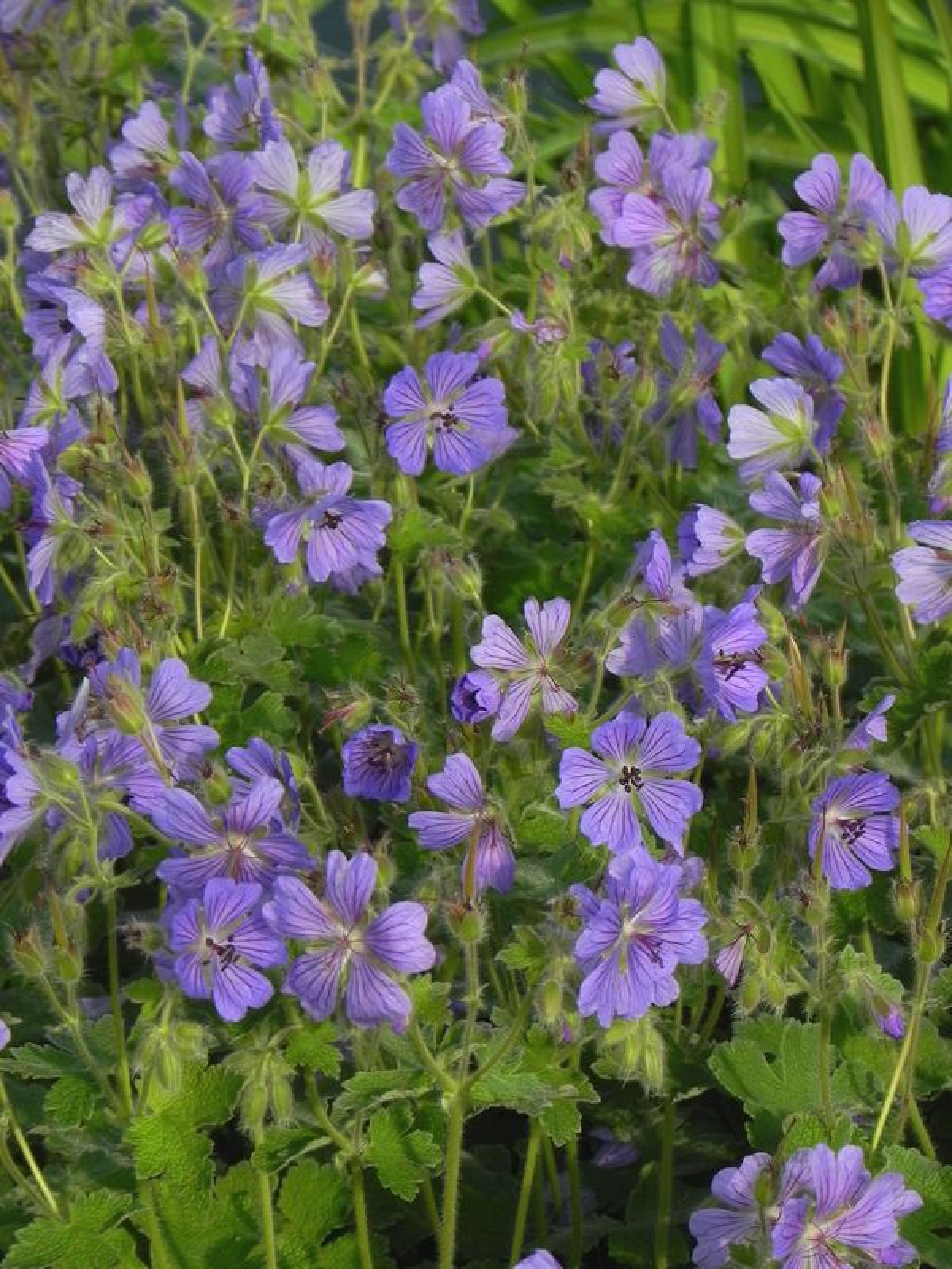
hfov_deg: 7.0
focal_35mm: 212
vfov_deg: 9.3
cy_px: 634
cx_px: 476
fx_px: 7774
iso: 160
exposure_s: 1/800
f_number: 5
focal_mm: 37.7
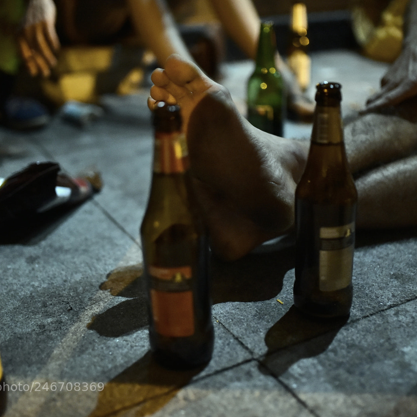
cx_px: 213
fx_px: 613
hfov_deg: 37.6
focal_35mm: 45
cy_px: 207
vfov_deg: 37.6
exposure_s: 1/100
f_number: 1.4
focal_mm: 35
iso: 3200
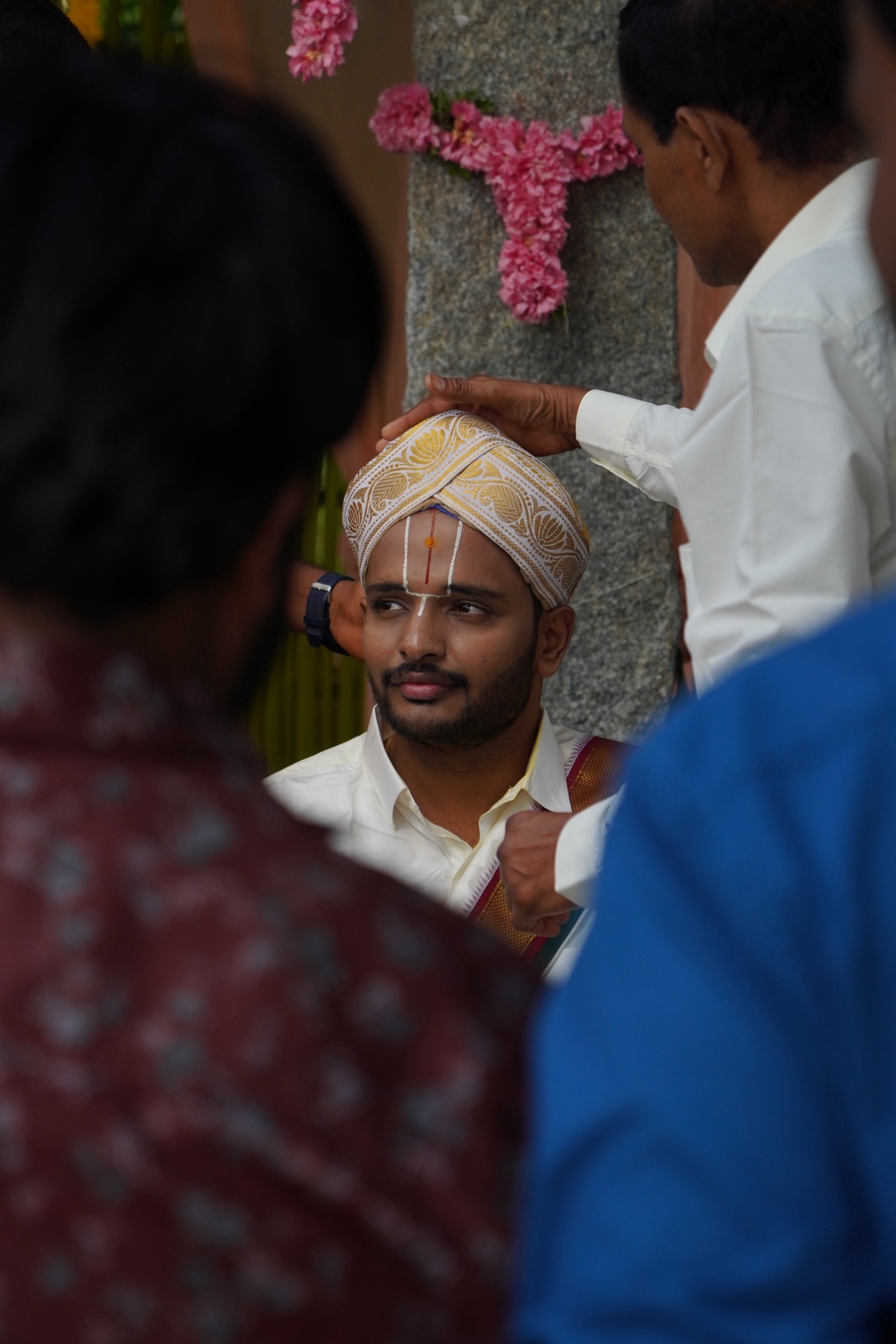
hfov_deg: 13.0
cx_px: 448
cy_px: 672
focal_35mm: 105
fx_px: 3920
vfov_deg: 19.5
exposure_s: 1/800
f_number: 4
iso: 320
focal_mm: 70
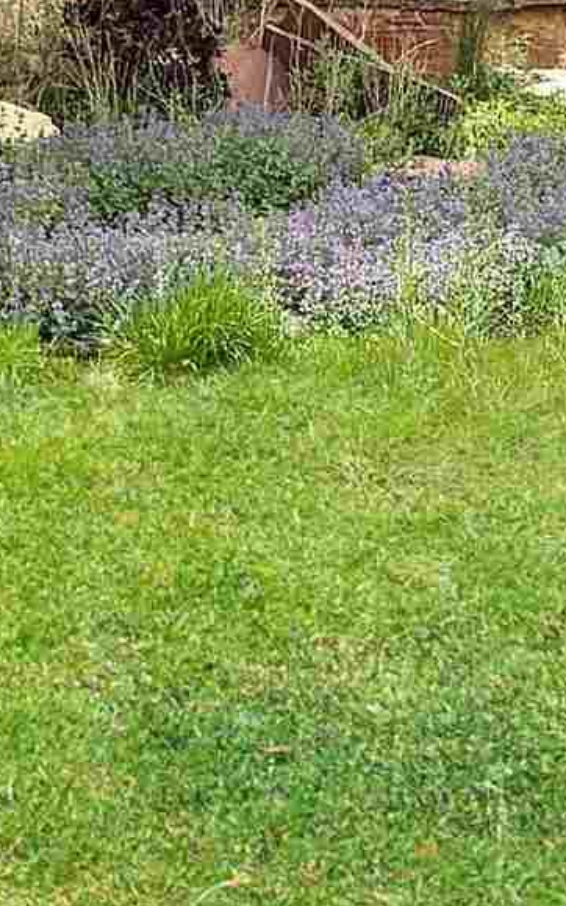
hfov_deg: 7.9
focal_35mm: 146
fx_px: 3607
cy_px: -837
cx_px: -1062
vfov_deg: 12.7
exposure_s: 1/1751
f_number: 1.6
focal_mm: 5.96
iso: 50
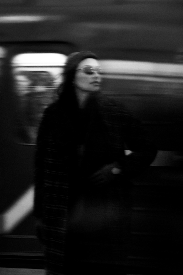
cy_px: 138
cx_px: 92
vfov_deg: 27.0
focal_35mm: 75
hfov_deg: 18.2
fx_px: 572
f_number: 2.8
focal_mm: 50
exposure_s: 1/100
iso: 640
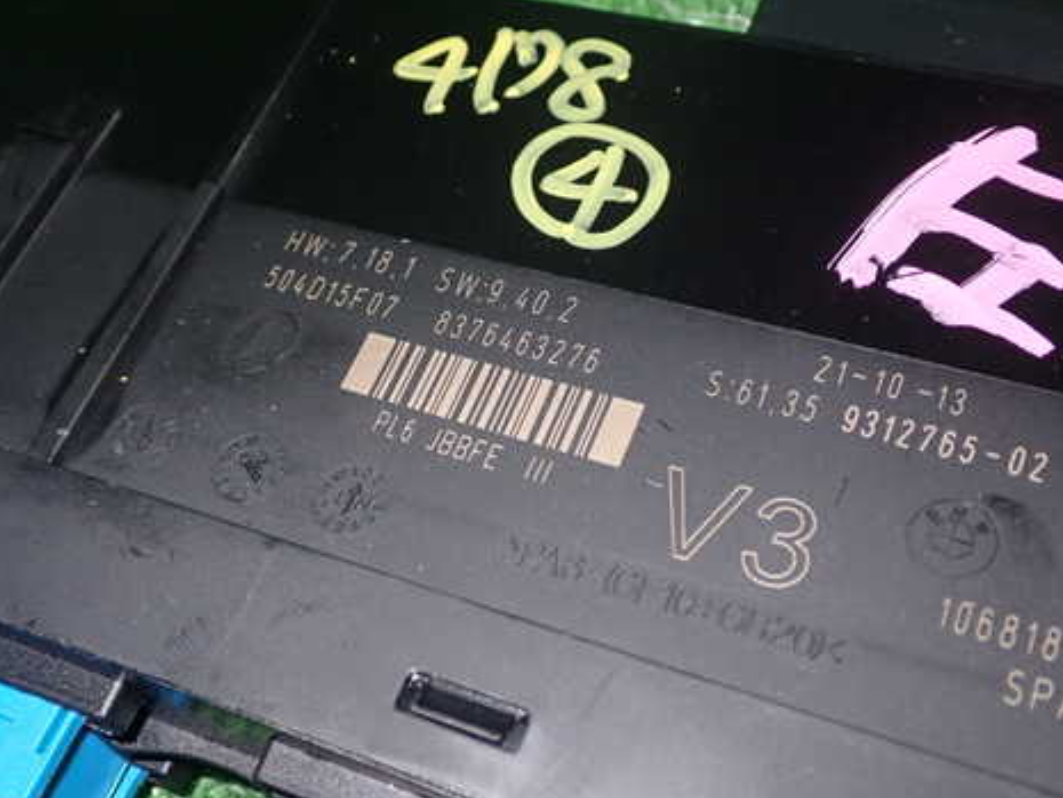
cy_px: 382
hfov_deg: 38.9
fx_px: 1505
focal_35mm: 49
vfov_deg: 29.7
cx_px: 494
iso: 320
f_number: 8
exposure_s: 1/40
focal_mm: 6.83
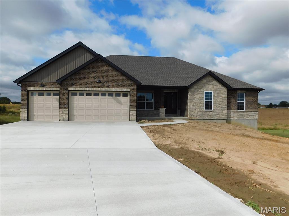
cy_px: 108
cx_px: 144
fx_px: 192
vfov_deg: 58.9
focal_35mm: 23
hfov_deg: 73.9
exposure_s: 1/800
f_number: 6
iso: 125
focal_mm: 4
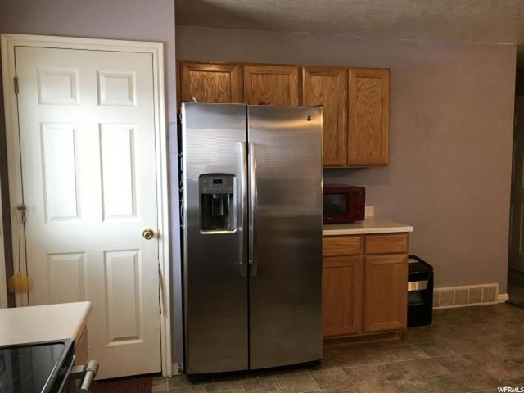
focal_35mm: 28
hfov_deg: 63.4
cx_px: 262
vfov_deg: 49.7
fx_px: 424
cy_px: 196
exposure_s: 1/30
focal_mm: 3.99
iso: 25
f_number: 1.8
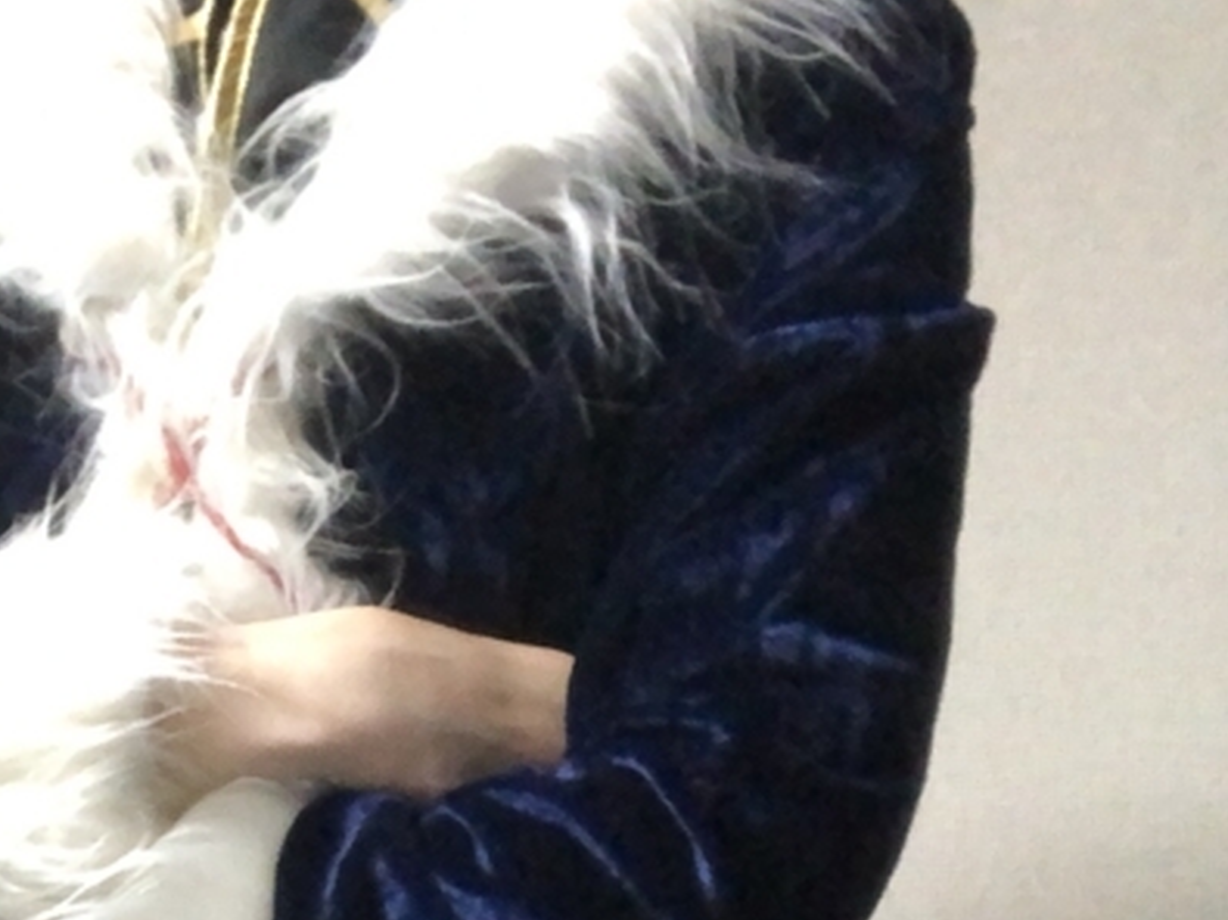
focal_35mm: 83
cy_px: 1130
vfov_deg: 16.9
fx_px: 2944
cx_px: 345
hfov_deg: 23.4
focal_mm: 2.87
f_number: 2.2
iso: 500
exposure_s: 1/20
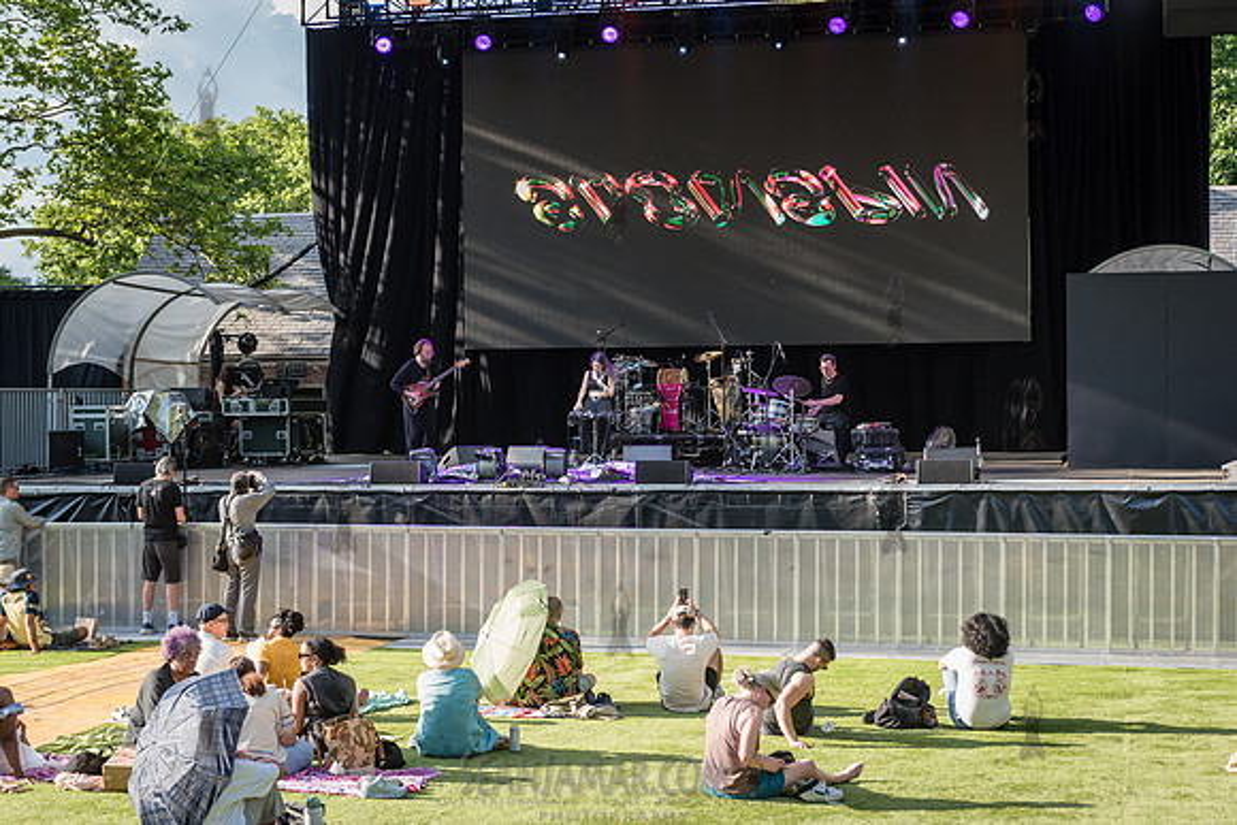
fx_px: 2192
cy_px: 412
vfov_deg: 21.3
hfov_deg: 31.5
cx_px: 618
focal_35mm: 64
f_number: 4
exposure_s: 1/640
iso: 400
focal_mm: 62
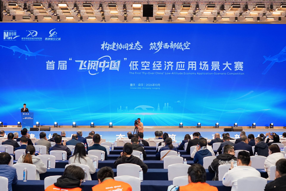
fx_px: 413
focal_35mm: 52
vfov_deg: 26.0
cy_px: 96
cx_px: 143
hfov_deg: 38.2
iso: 800
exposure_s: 1/200
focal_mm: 52
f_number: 4.5
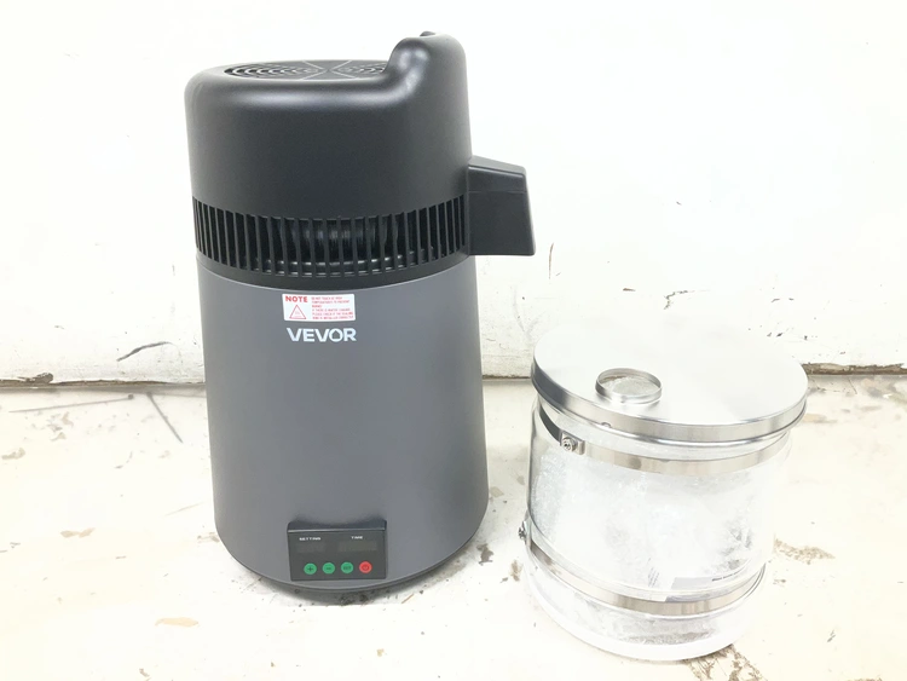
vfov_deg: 48.3
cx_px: 454
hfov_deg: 61.6
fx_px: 760
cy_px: 340
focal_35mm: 29
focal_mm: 3
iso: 50
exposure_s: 1/120
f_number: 1.8
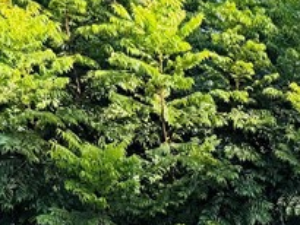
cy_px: 507
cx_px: 631
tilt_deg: +0.8
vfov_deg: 10.8
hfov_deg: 13.6
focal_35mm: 120
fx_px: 1041
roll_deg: -2.4
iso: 80
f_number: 1.78
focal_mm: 6.76
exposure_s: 1/1385
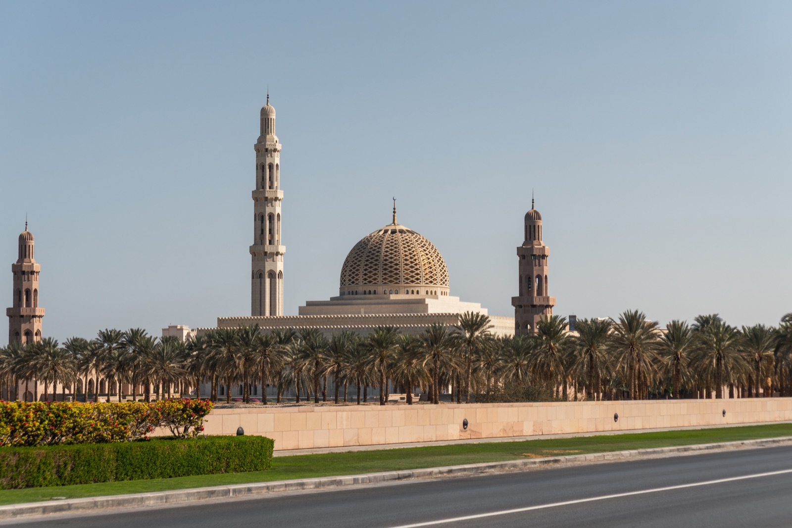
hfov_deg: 25.1
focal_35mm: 81
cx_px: 396
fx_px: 1782
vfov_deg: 16.8
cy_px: 264
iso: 100
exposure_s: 1/2000
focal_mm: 54
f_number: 4
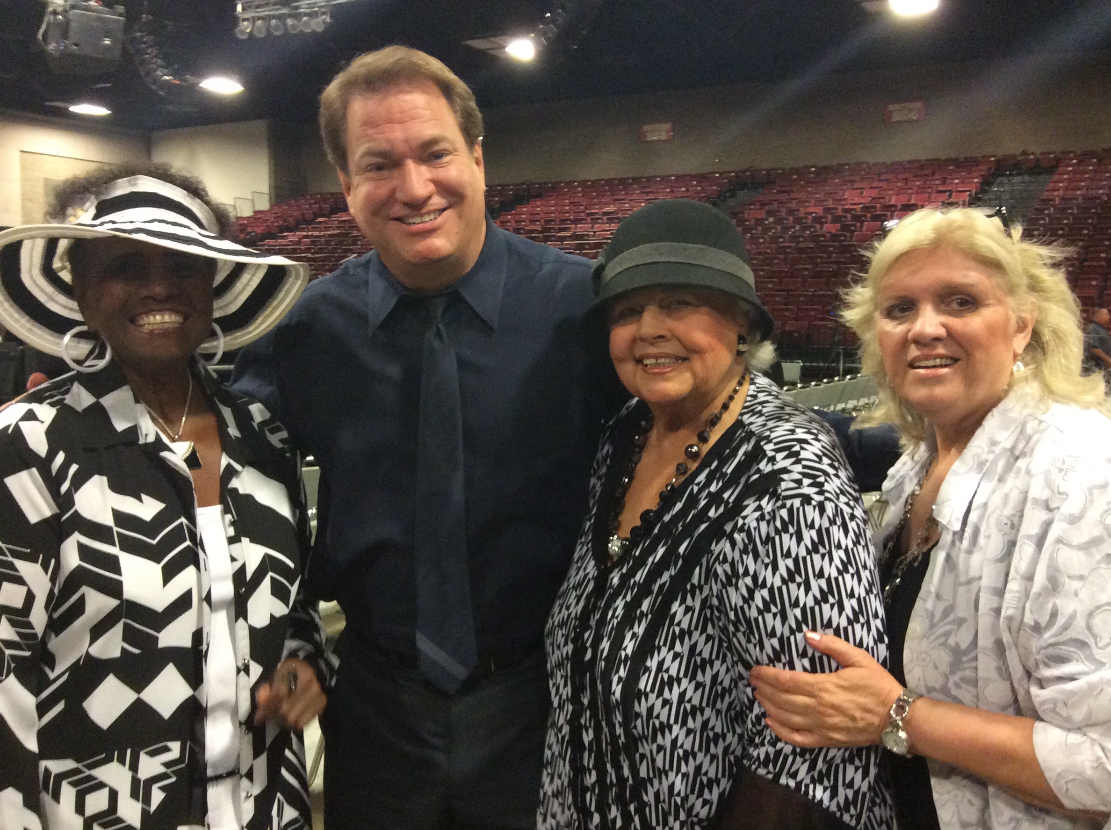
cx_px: 568
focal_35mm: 36
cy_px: 409
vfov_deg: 39.6
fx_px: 1154
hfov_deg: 51.4
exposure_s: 1/17
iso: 320
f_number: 2.4
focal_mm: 3.3
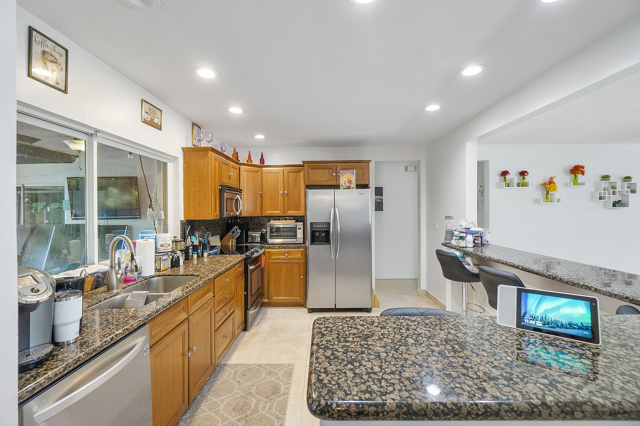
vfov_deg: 77.3
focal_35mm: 15
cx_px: 320
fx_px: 267
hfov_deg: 100.4
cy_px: 213
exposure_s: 1/80
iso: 250
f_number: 6.3
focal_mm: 10
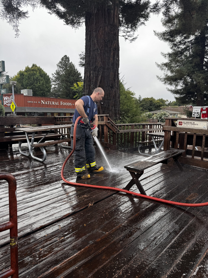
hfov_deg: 56.8
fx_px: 192
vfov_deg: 71.6
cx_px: 104
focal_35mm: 24
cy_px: 139
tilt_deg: -8.3
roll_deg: -0.3
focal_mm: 6.76
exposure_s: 1/439
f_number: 1.78
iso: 80
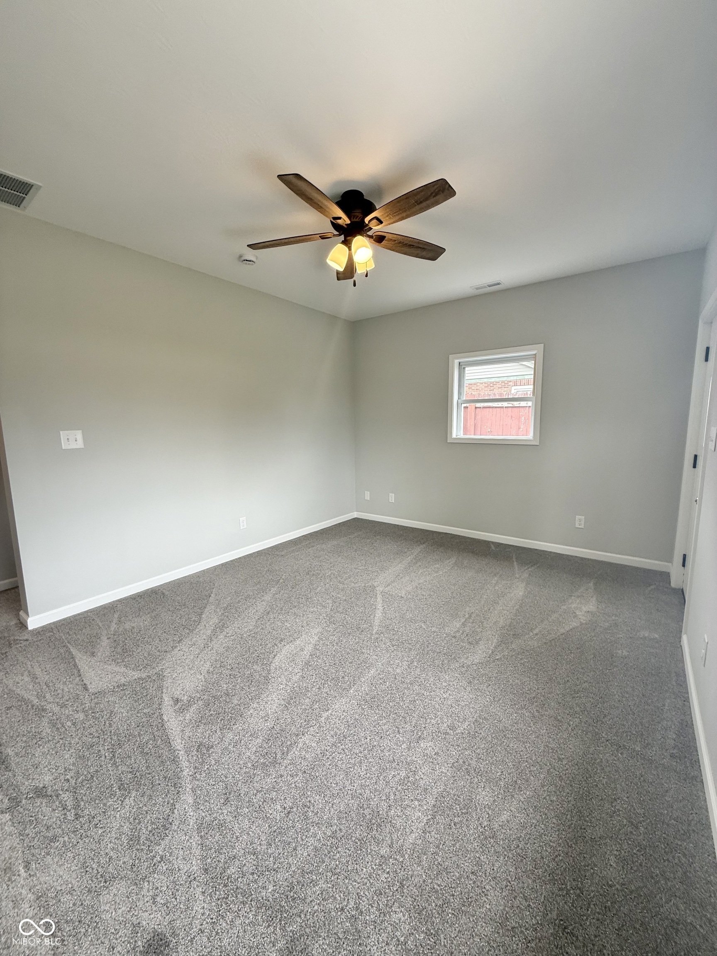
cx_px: 358
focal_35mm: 14
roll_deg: +0.1
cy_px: 478
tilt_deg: -7.7
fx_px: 387
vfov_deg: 102.1
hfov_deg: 85.7
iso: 64
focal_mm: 2.22
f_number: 2.2
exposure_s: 1/99
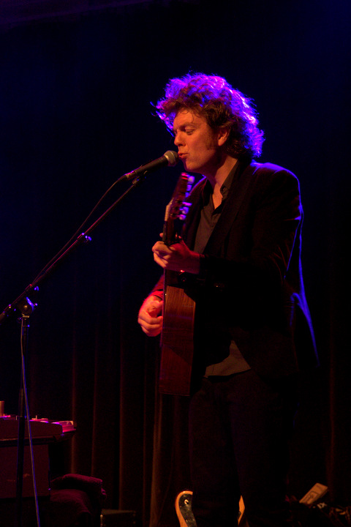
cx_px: 176
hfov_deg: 18.2
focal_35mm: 75
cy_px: 264
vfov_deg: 27.0
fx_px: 1097
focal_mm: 50
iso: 3200
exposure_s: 1/40
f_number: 2.8
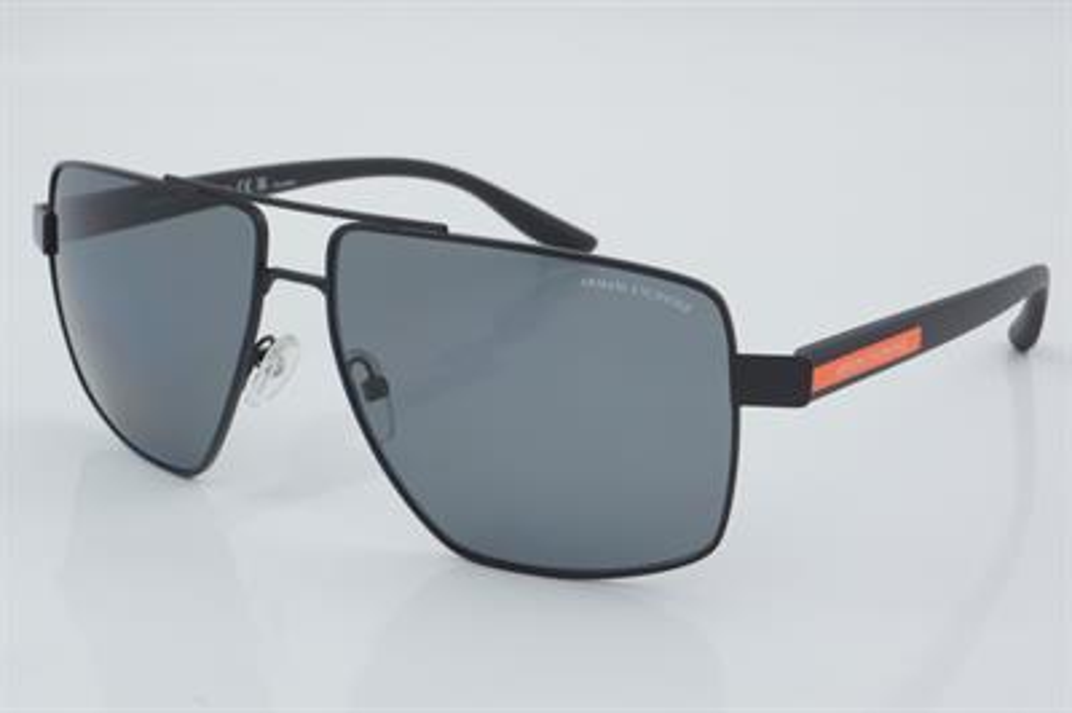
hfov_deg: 27.0
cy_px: 356
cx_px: 536
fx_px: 2231
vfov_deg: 18.2
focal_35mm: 75
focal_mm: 50
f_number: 32
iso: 100
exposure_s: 1/4
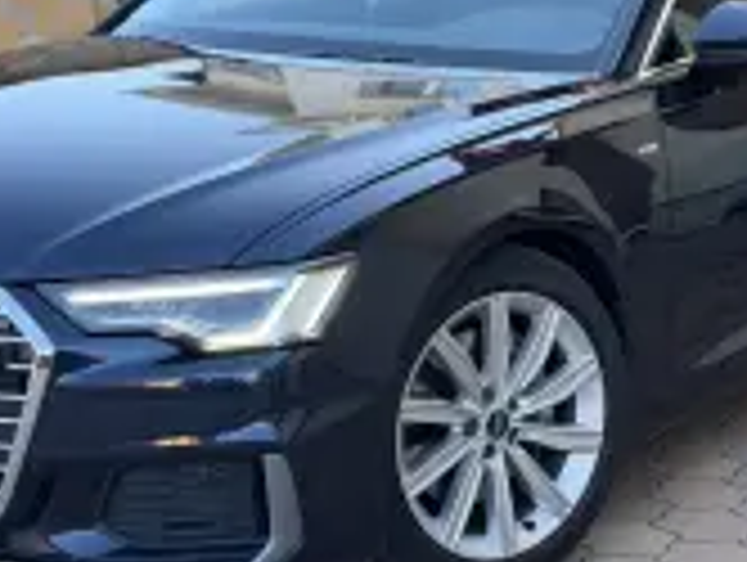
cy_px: 171
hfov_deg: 18.9
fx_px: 2248
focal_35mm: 104
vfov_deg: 14.2
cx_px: 414
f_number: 1.78
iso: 80
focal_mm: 6.76
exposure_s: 1/381
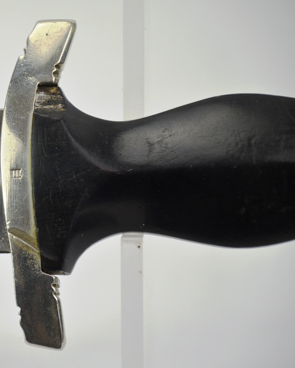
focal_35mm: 293
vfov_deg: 6.6
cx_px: 15
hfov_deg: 5.3
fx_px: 3196
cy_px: 183
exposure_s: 1/250
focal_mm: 135
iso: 800
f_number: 5.6
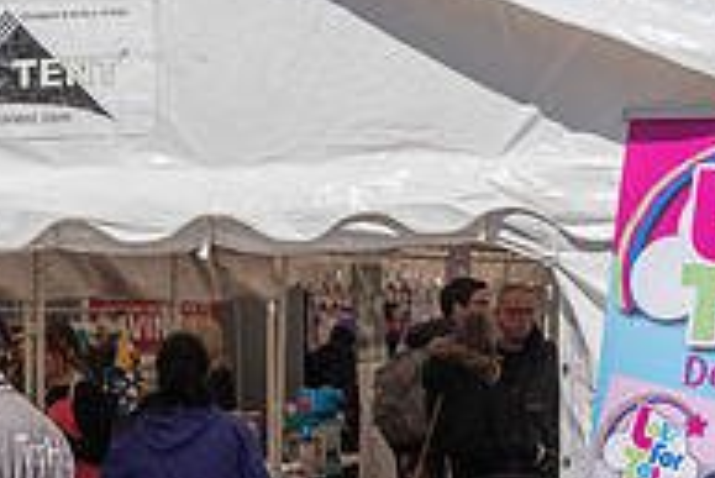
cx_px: -22
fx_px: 3279
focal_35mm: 165
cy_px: 454
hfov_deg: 12.3
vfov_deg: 8.3
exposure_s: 1/2500
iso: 280
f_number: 6.3
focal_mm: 52
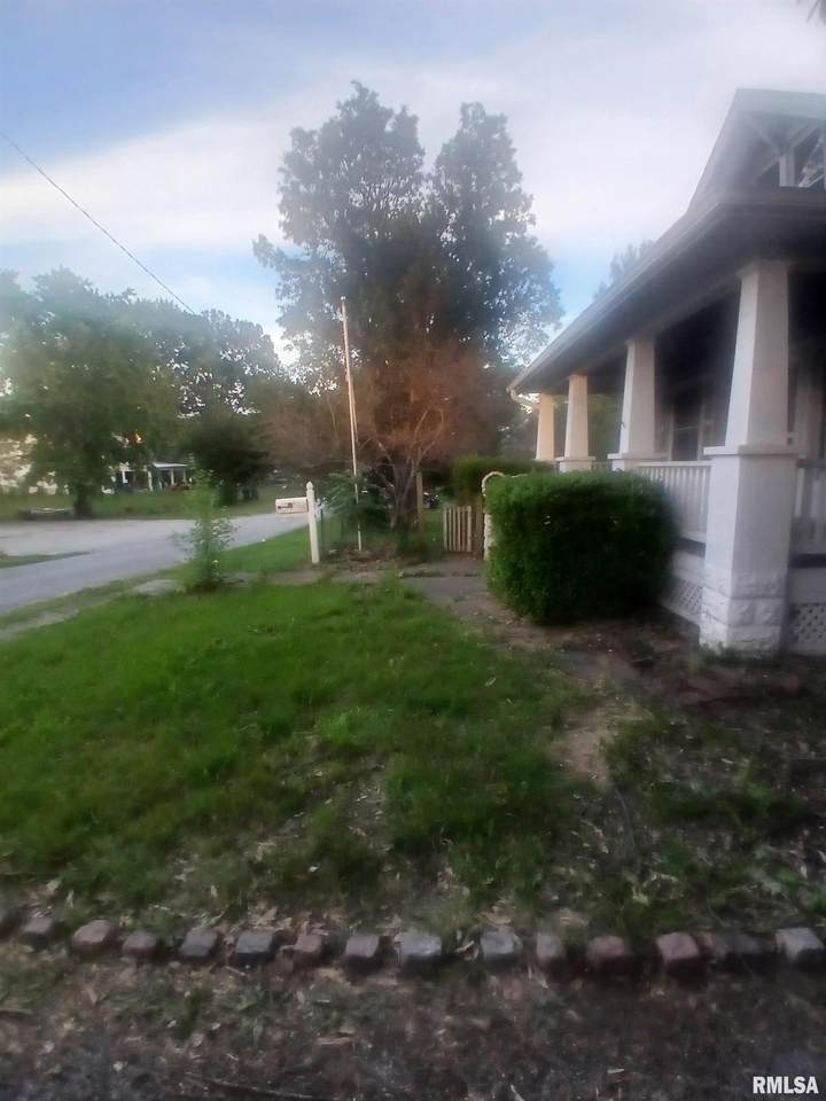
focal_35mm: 17
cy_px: 550
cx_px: 413
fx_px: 541
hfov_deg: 74.7
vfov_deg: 91.0
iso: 50
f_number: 2.2
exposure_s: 1/60
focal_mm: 1.4
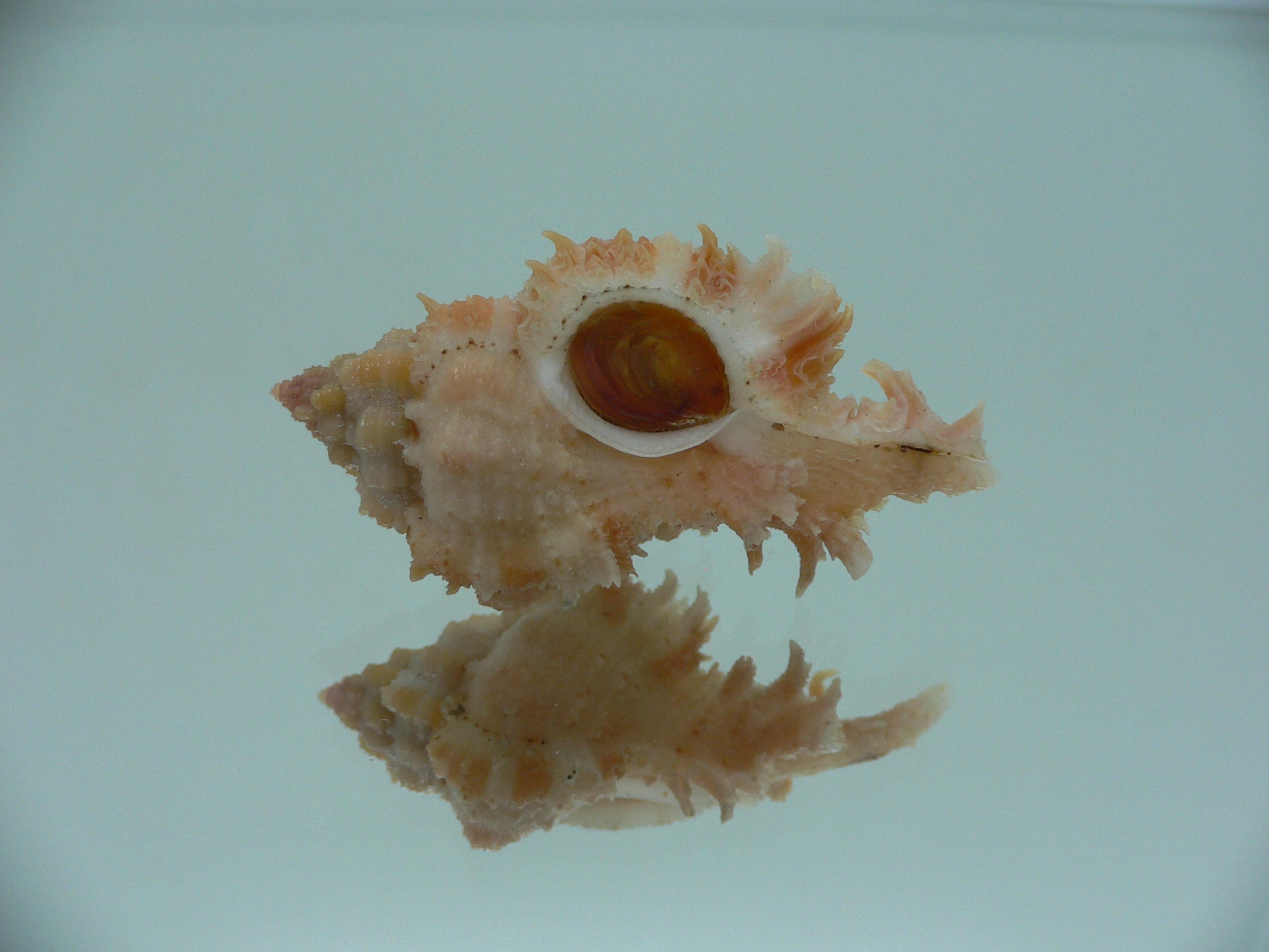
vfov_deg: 40.7
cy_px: 476
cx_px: 634
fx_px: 1283
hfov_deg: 52.6
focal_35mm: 35
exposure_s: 1/60
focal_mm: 4.6
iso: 80
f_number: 2.8
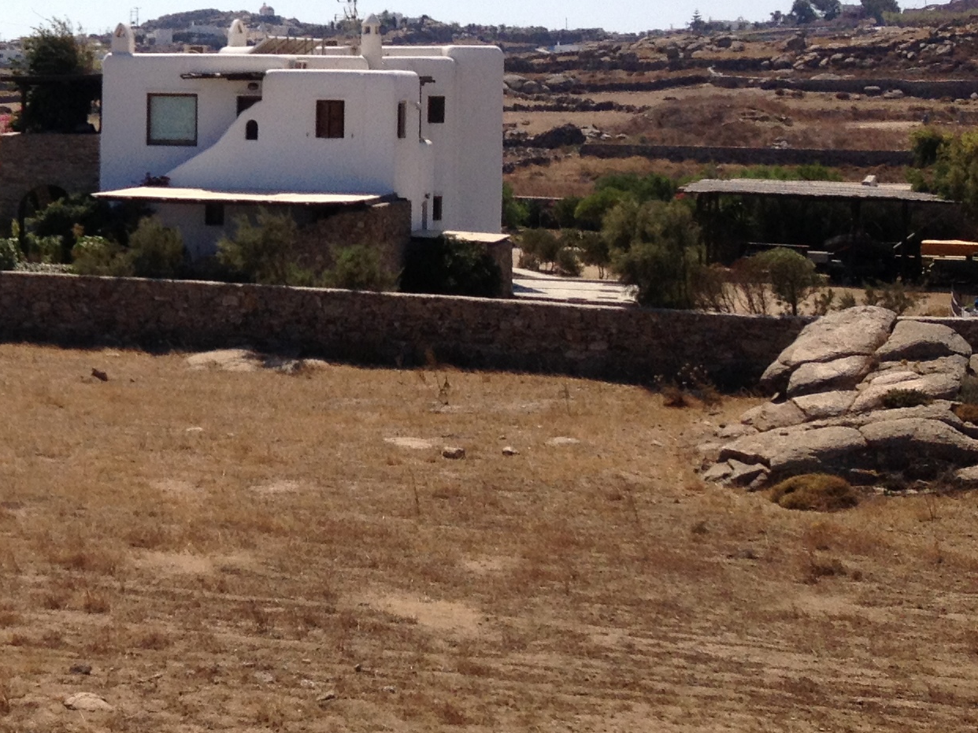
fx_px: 2599
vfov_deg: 16.0
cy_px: 152
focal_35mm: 92
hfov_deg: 19.6
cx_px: -299
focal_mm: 4.28
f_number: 2.4
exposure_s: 1/2632
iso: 50
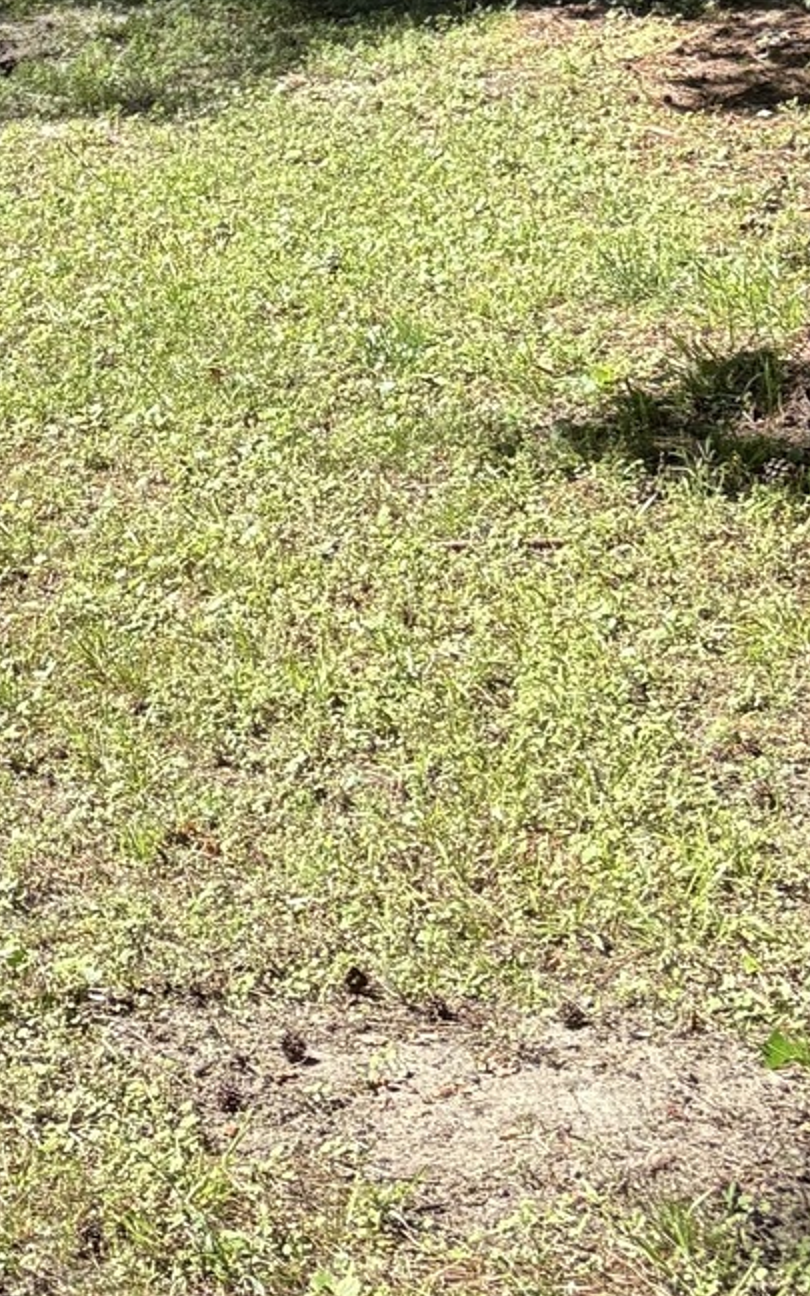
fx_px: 3461
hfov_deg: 13.1
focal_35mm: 98
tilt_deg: -1.9
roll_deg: +0.5
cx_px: -100
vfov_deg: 20.0
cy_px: -234
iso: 50
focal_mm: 5.96
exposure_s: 1/1099
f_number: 1.6
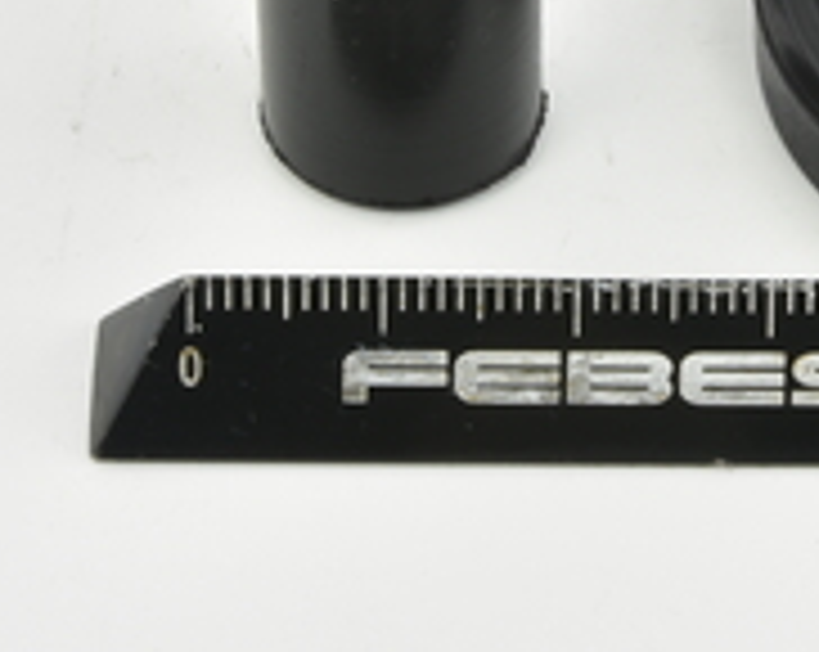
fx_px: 5397
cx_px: 738
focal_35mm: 223
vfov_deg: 6.9
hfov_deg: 8.6
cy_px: 36
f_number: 29
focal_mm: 60
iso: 64
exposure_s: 1/2.5
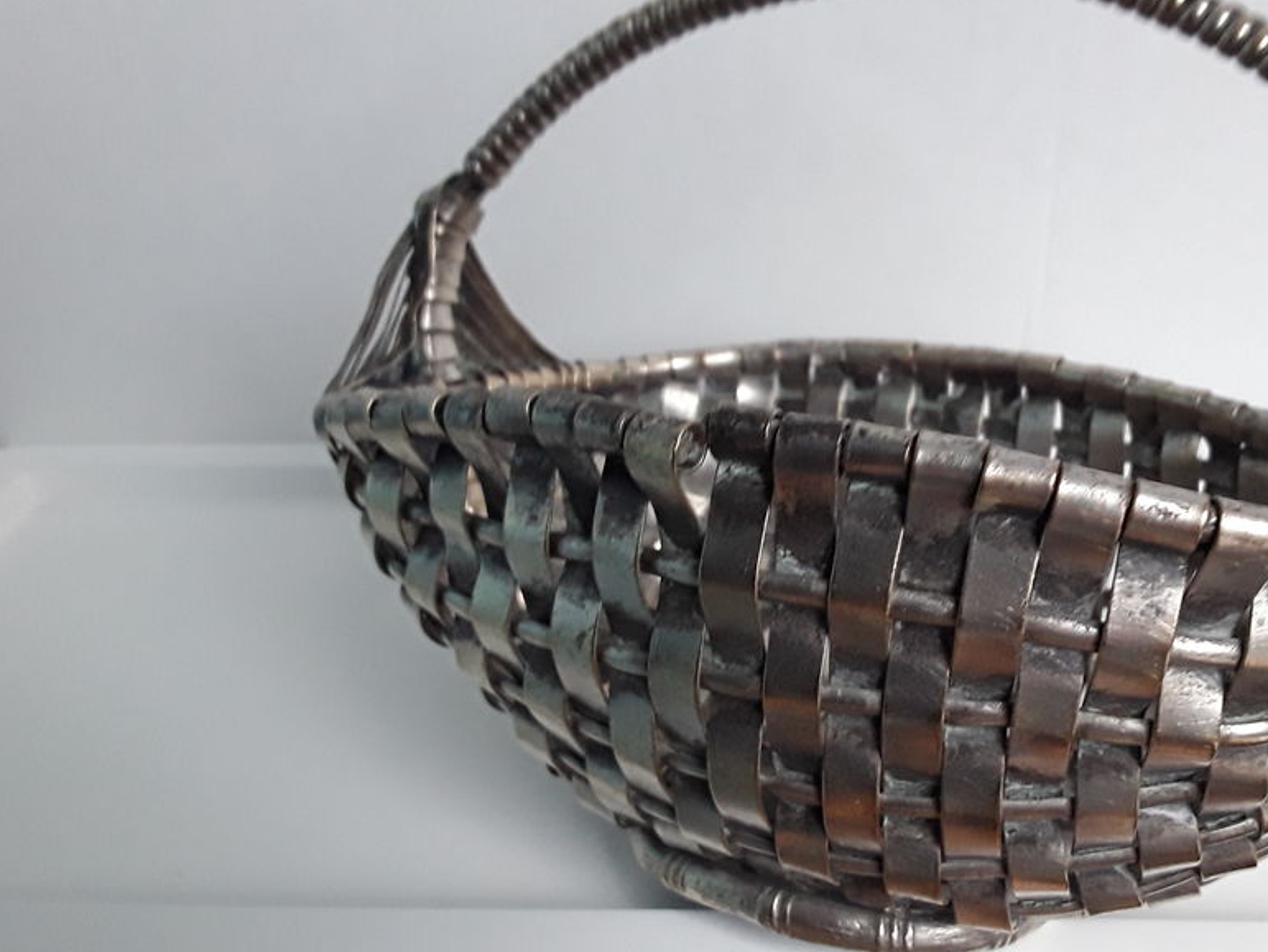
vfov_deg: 40.7
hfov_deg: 52.2
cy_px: 529
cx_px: 776
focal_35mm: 35
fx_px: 1283
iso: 160
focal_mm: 2.91
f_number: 1.9
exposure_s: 1/33
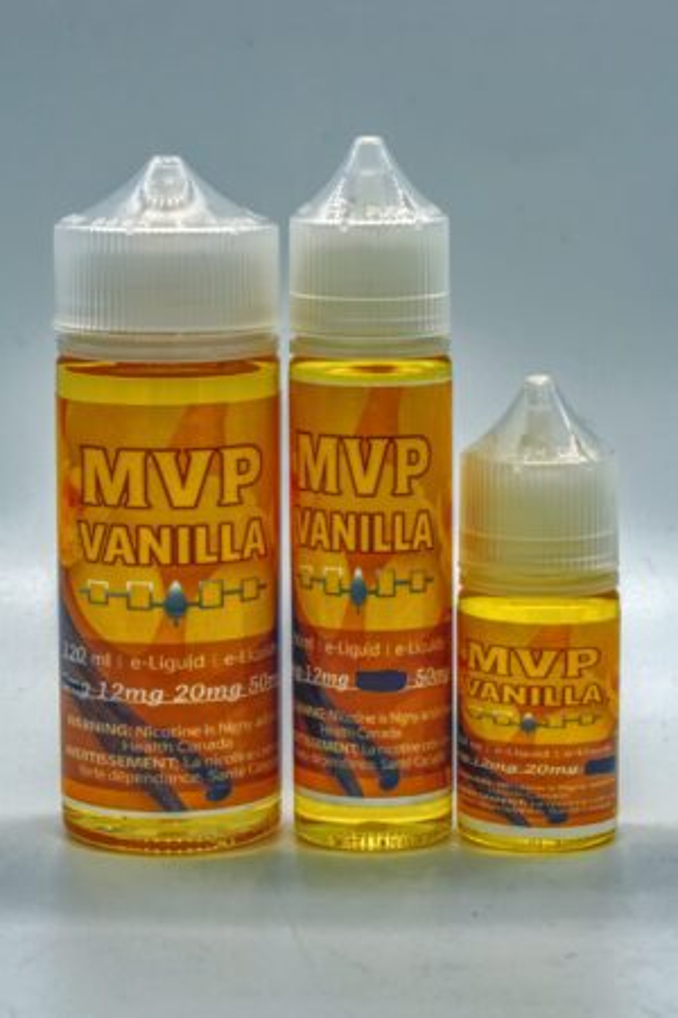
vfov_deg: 33.4
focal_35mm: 60
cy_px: 509
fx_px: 1695
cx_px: 339
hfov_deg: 22.6
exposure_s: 1/320
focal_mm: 40
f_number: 9
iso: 200
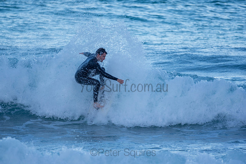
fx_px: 5126
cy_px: 82
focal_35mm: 750
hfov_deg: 2.7
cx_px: 123
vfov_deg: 1.8
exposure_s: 1/640
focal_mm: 500
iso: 180
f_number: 5.6
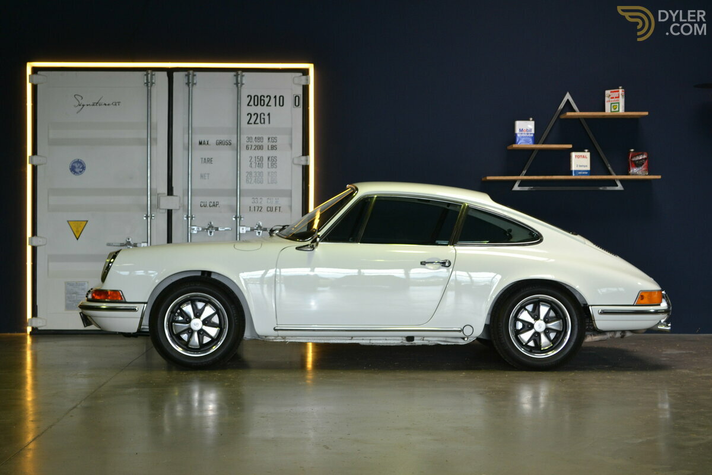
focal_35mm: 57
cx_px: 356
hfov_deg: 35.1
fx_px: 1127
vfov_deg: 23.8
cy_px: 238
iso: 400
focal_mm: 38
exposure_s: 1/80
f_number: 5
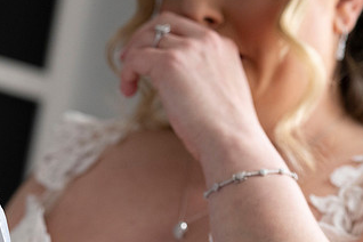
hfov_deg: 13.1
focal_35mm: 155
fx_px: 1563
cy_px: 152
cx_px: 43
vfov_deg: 8.9
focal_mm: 85
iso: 4000
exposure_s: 1/2000
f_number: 4
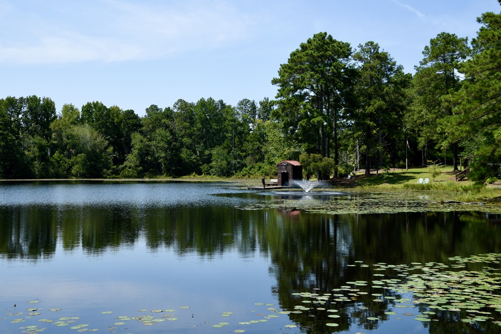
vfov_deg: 28.1
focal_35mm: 48
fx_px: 668
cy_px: 167
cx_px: 250
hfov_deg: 41.1
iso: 250
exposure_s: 1/800
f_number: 6.3
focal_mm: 32
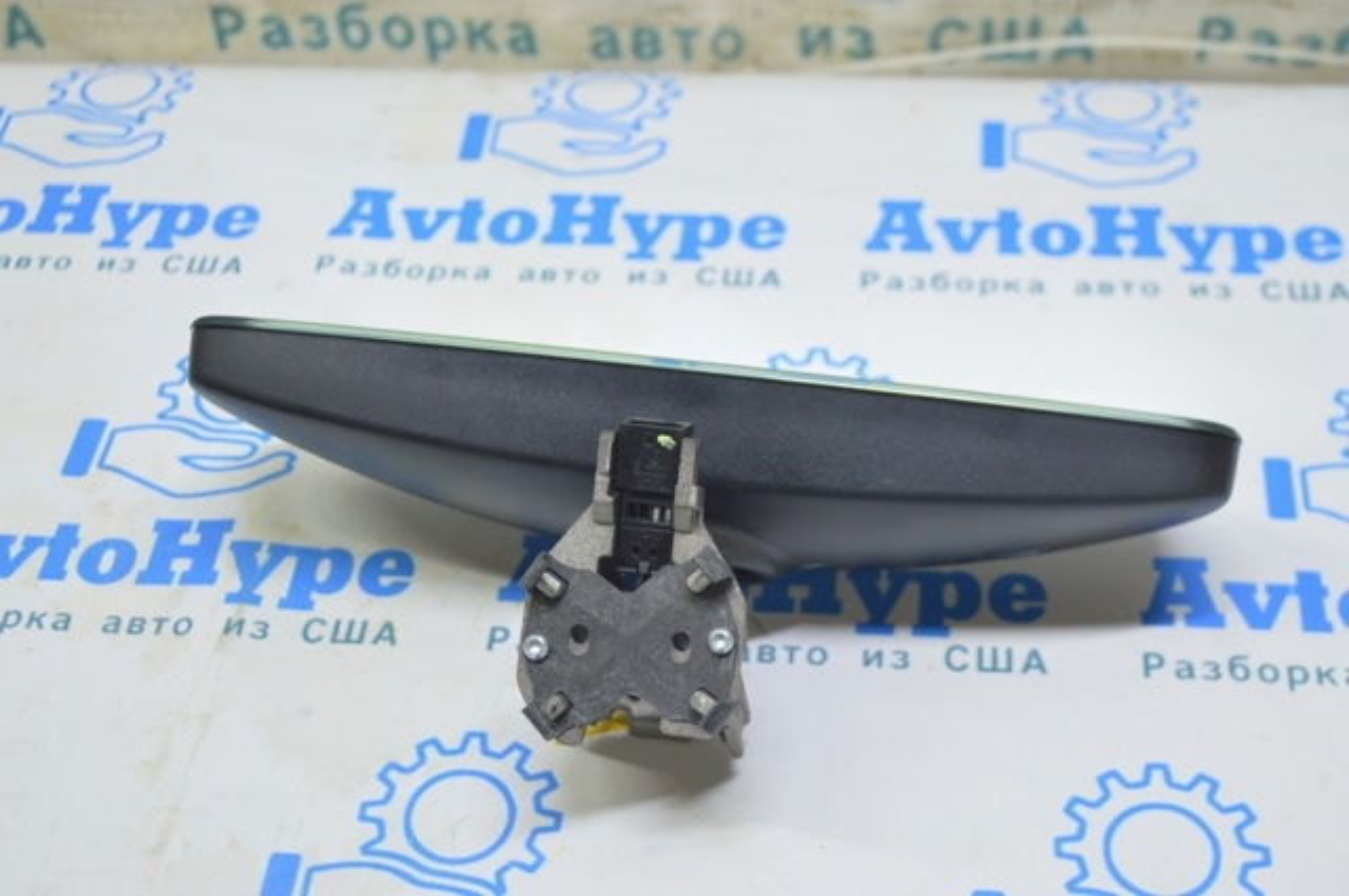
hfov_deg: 35.1
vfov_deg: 23.7
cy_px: 448
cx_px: 674
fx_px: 2133
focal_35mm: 57
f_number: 5.6
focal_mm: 38
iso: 400
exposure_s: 1/20
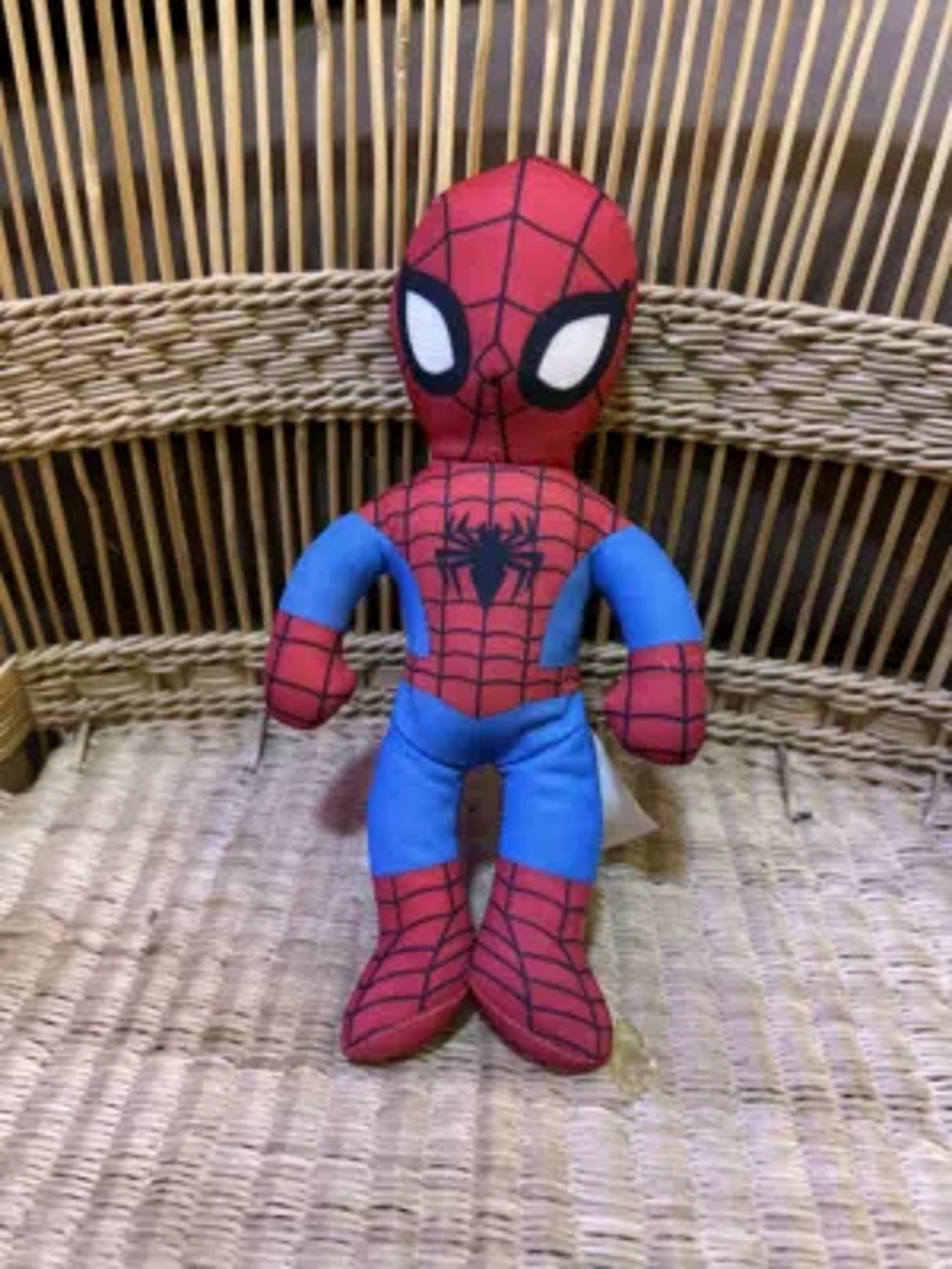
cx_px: 476
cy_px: 634
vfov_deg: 67.3
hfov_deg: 53.1
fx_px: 953
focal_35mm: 26
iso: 400
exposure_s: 1/33
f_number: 1.5
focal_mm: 5.7
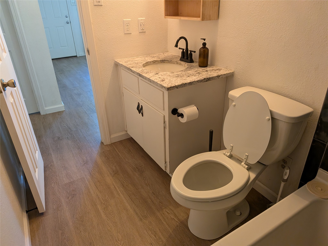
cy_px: 123
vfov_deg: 56.8
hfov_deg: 71.6
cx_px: 164
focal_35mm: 24
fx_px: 227
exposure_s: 1/60
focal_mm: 4.53
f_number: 1.7
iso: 567
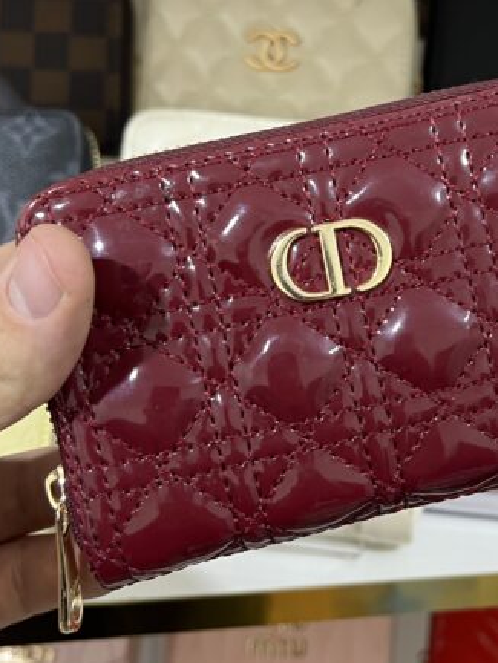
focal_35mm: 48
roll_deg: -3.9
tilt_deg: -19.0
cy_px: 268
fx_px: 920
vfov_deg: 39.5
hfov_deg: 29.8
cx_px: 372
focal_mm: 5.7
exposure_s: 1/50
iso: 160
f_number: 1.5
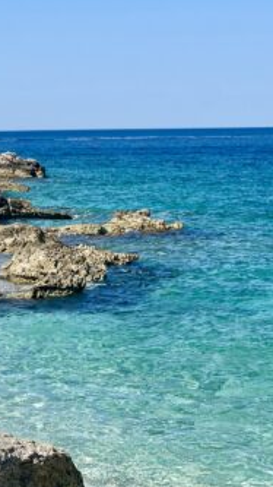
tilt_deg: -3.9
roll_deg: +0.7
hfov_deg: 9.6
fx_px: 1624
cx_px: 47
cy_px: 244
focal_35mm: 126
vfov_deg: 17.0
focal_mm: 9
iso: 32
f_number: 2.8
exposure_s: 1/960
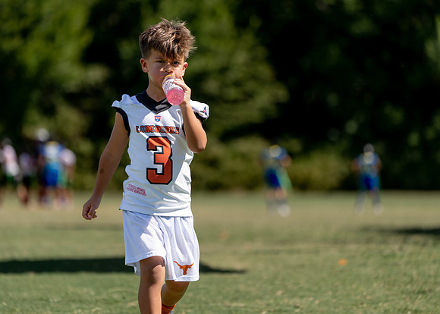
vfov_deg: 4.4
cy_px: 157
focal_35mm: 327
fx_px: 4084
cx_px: 210
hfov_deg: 6.2
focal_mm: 306
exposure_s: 1/800
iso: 160
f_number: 5.6
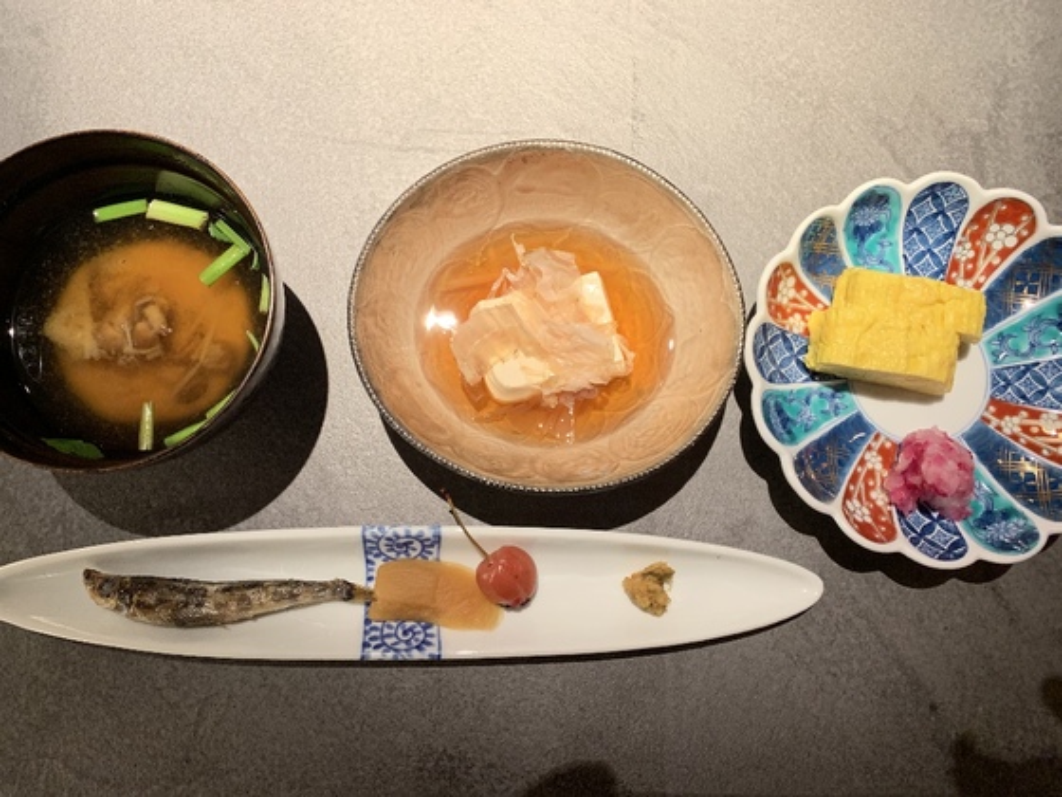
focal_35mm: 26
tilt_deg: -82.4
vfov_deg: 53.1
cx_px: 531
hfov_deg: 67.3
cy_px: 398
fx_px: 798
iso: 320
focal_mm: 4.25
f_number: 1.8
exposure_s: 1/33
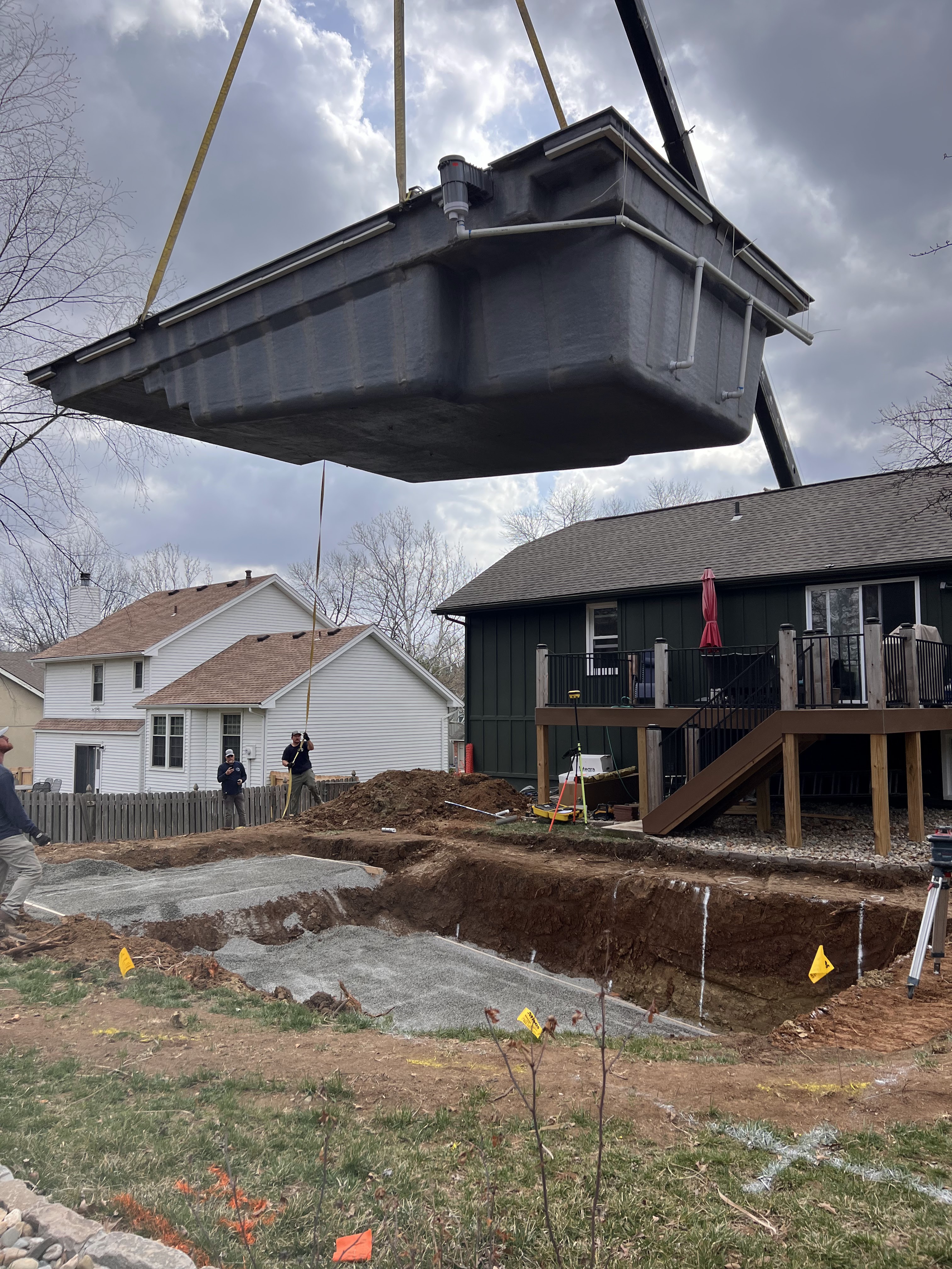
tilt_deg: +4.8
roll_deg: +1.8
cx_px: 476
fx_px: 953
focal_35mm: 26
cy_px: 634
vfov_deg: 67.3
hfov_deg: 53.1
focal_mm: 5.7
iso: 50
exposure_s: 1/2695
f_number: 1.5
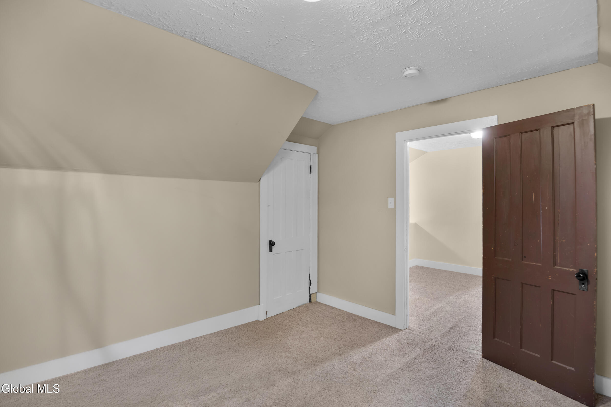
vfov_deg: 73.8
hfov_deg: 96.7
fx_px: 272
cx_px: 306
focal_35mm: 16
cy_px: 204
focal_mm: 16
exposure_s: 1/4
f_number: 4
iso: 500
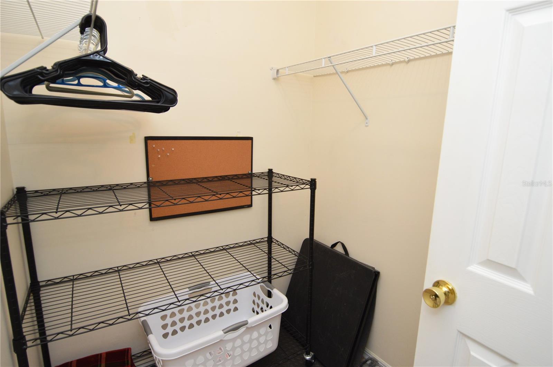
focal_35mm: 18
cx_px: 276
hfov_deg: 90.1
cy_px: 184
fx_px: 276
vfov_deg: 67.3
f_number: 4
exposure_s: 1/60
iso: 720
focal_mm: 12
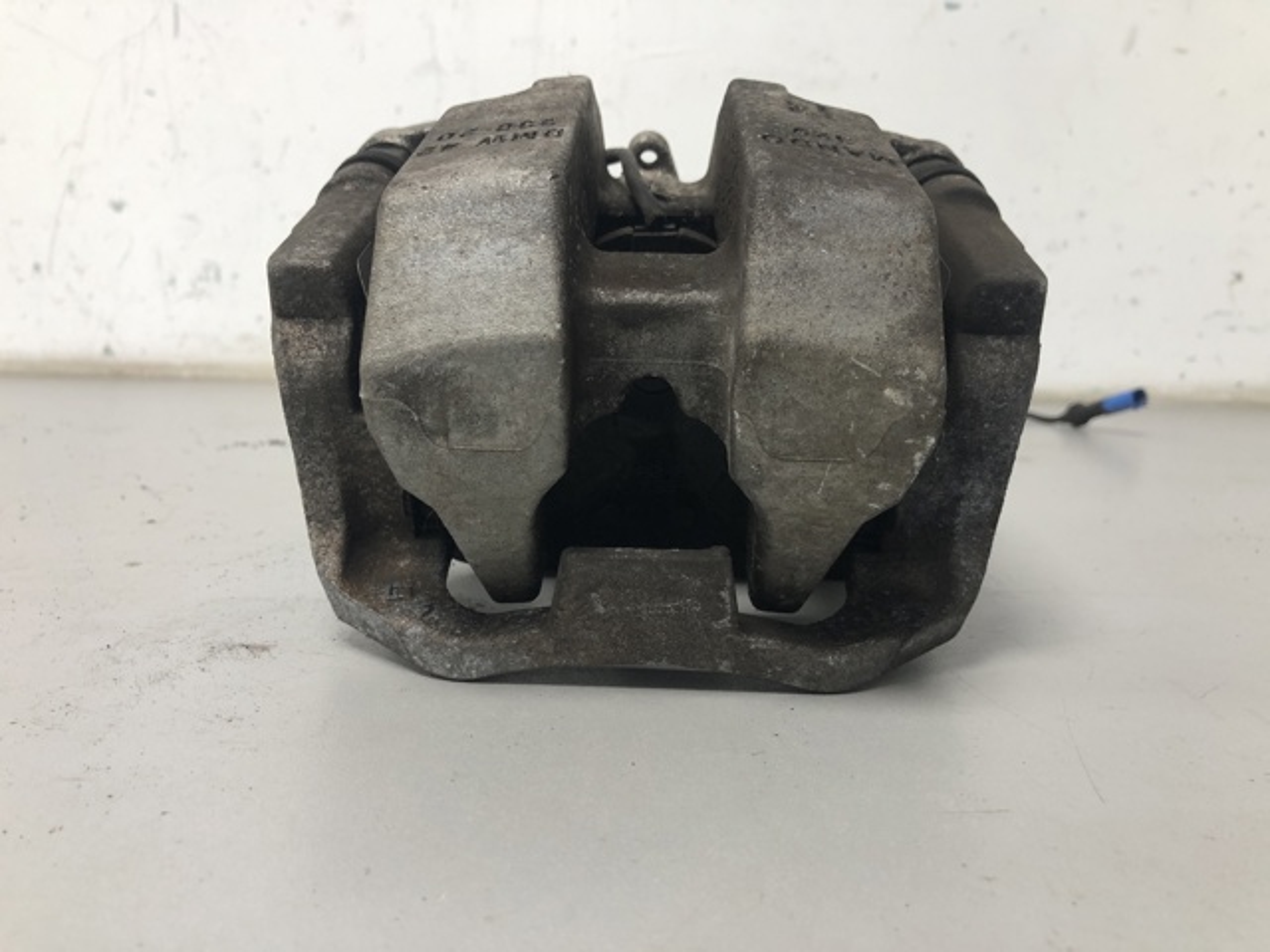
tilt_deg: -11.6
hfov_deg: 63.4
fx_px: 1027
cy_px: 476
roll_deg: +0.2
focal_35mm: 28
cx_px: 635
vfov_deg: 49.7
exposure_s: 1/25
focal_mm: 4
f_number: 1.8
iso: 32
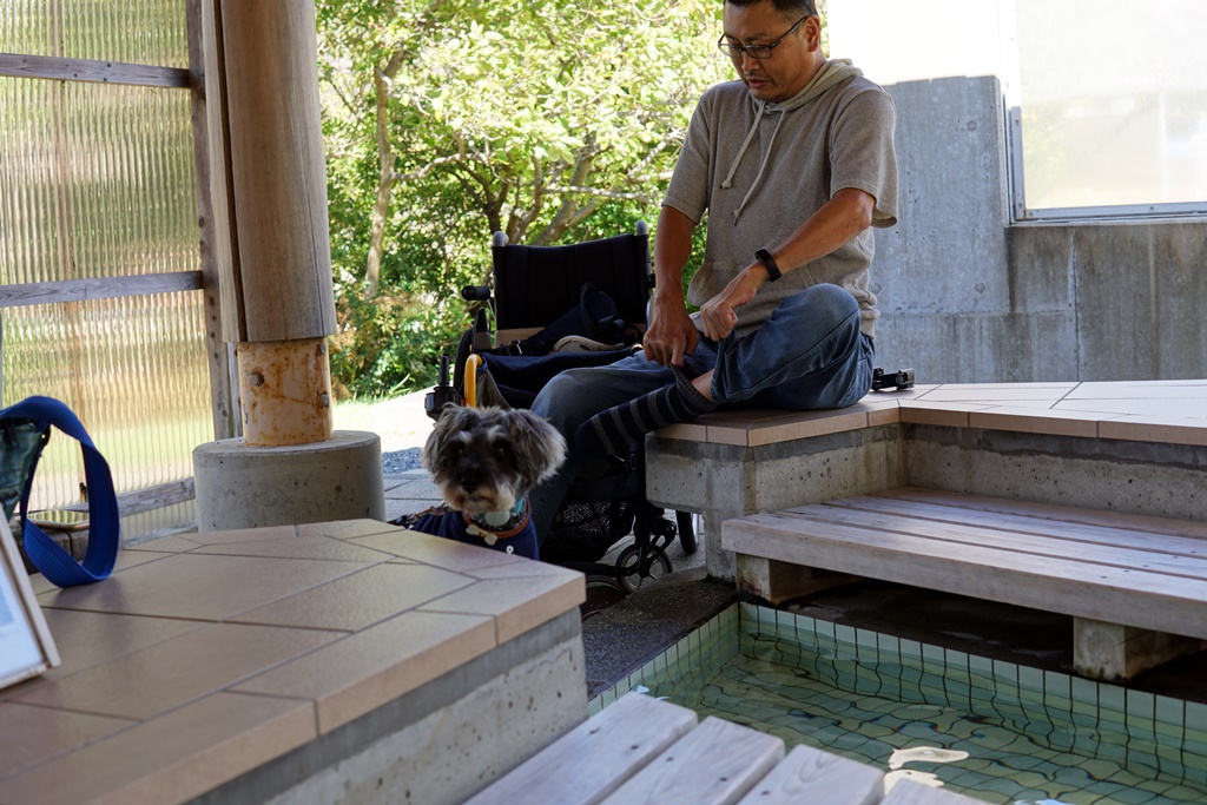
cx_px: 604
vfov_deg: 29.9
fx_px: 1509
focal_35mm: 45
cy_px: 402
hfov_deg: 43.6
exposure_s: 1/60
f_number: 4
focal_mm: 30
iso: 100
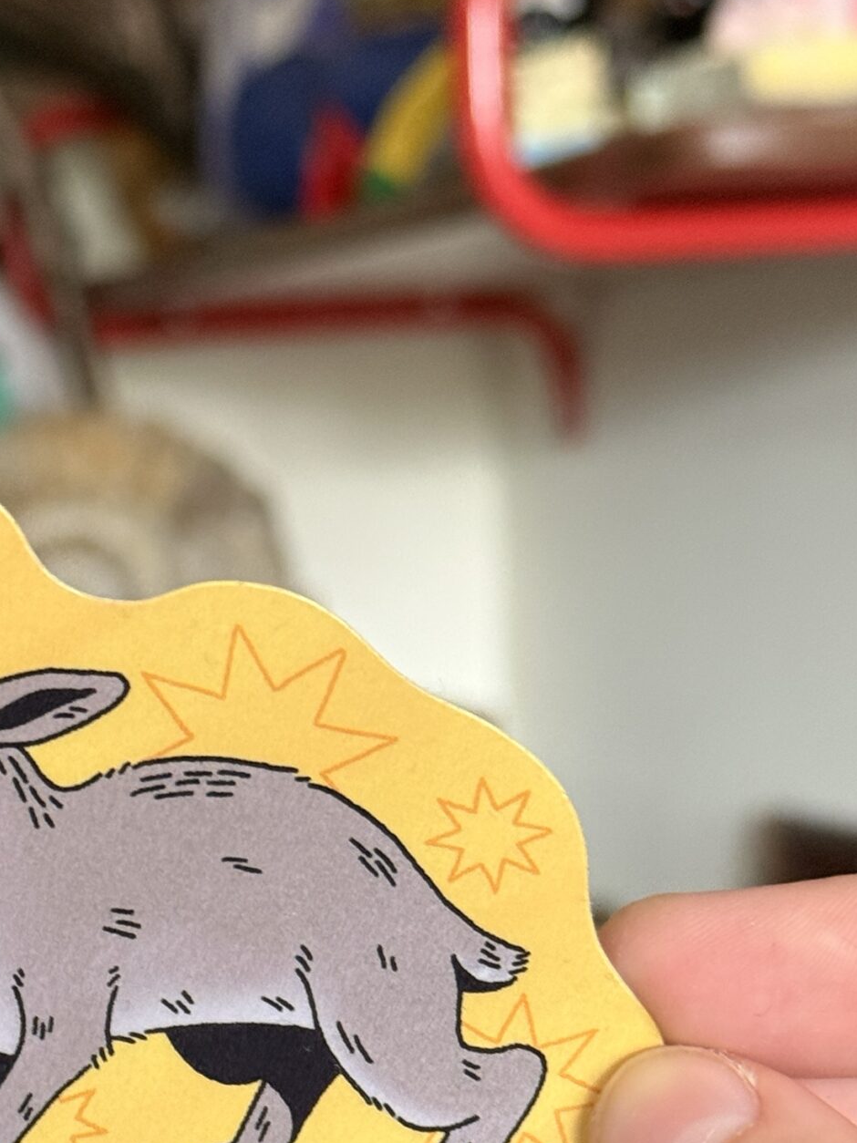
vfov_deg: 19.9
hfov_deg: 15.0
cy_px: 862
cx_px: 190
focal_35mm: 98
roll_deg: +1.6
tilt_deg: -6.5
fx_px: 3236
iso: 250
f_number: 1.78
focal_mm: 6.76
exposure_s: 1/46
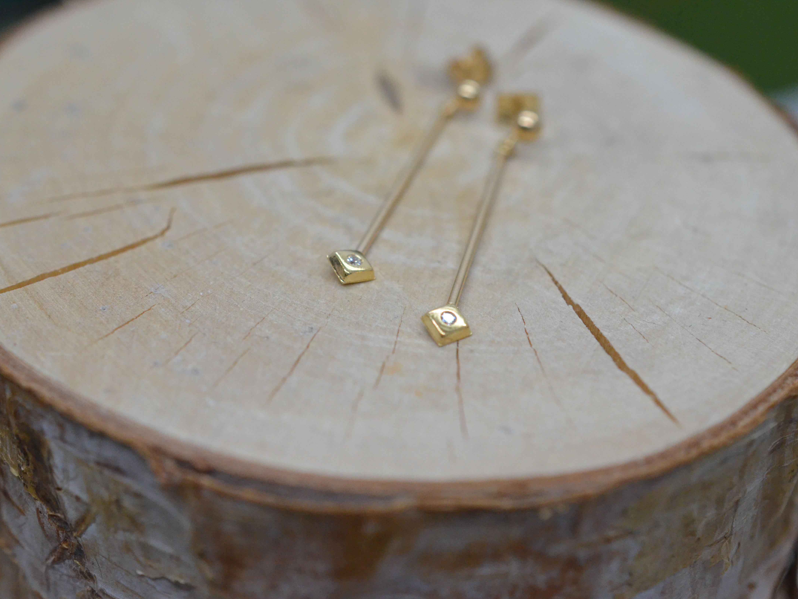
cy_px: 302
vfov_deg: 22.3
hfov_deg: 29.4
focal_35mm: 66
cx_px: 394
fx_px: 1521
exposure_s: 1/2000
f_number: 5.6
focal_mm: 40
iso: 3200
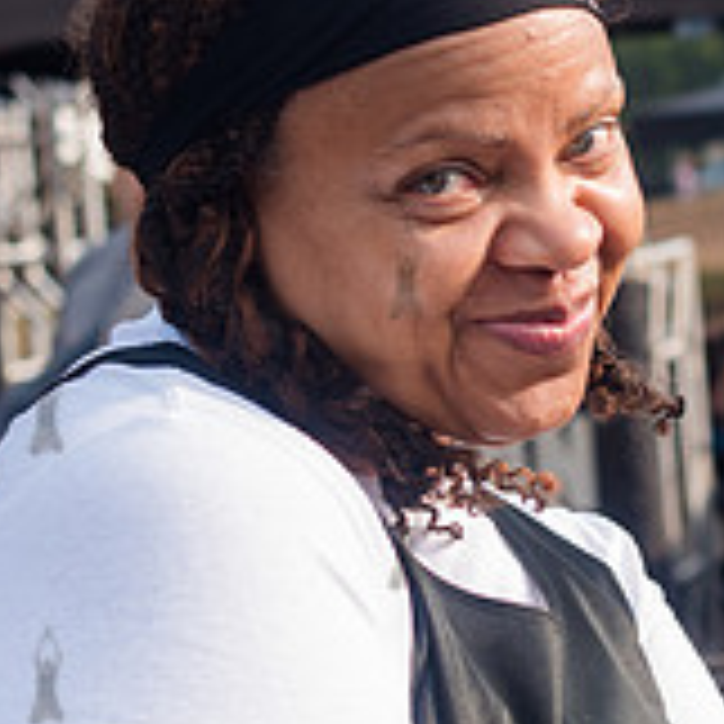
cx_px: 676
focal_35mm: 133
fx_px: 3147
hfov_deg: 13.0
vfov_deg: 13.1
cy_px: 473
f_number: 4
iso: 250
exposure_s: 1/1250
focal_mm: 35
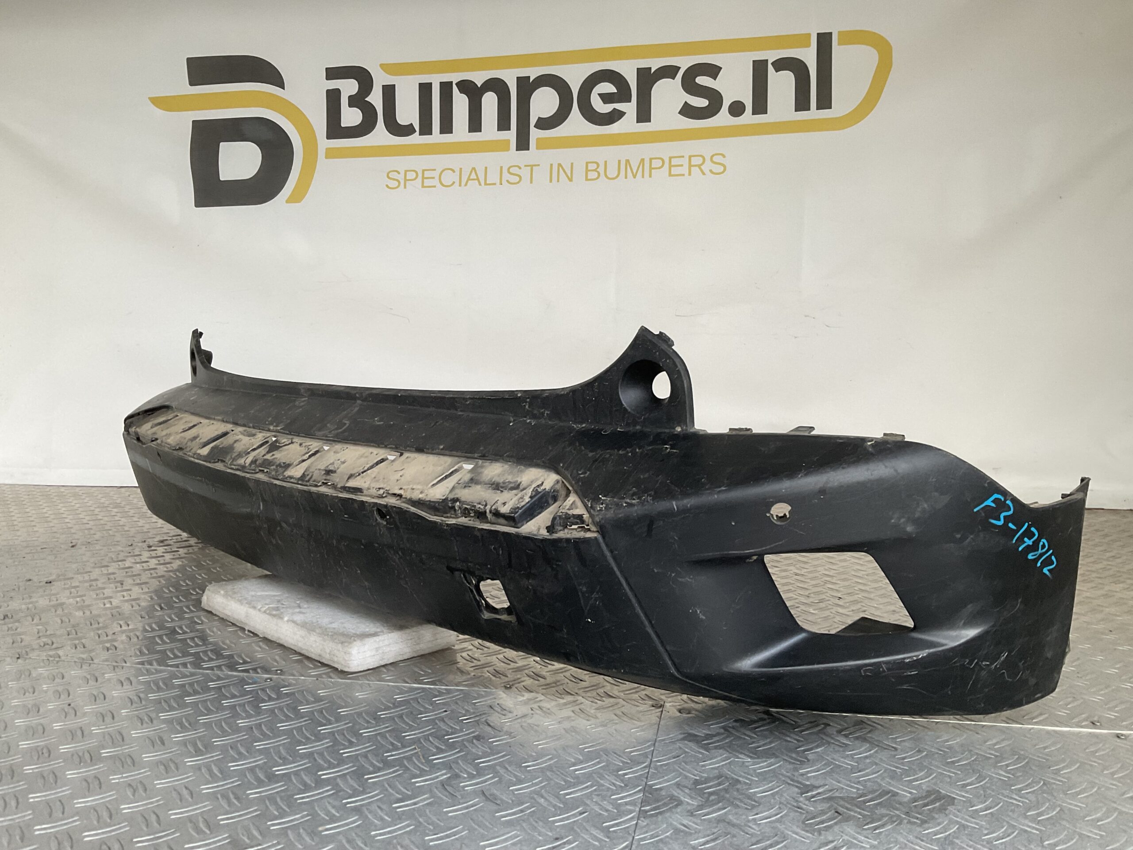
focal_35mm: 29
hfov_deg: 61.7
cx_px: 566
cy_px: 425
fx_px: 949
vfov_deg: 48.2
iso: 64
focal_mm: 3
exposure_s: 1/60
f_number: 1.8
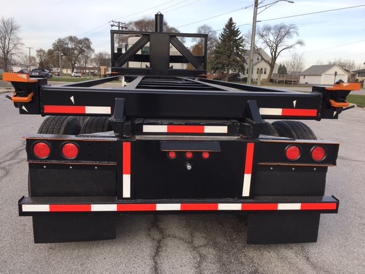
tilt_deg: -10.7
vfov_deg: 48.2
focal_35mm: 29
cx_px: 182
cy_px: 137
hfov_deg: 61.7
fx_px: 306
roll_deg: -0.6
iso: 25
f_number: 2.2
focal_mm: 4.15
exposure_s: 1/450
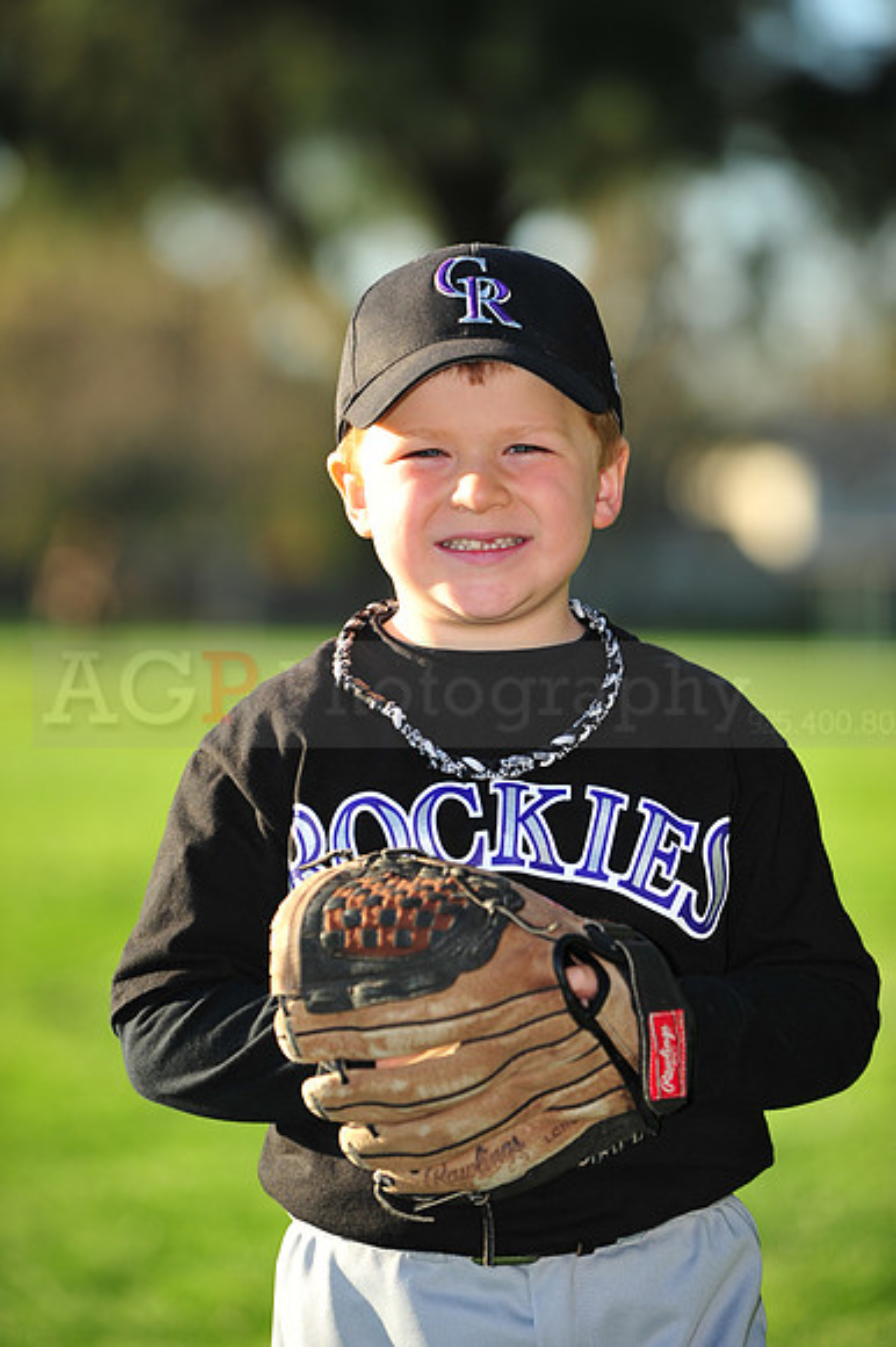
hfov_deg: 8.3
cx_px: 448
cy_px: 674
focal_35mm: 165
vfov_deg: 12.5
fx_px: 6167
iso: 200
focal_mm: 165
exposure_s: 1/640
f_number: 4.5
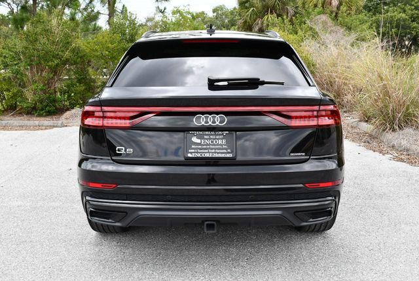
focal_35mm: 36
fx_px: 419
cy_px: 140
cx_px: 210
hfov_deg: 53.1
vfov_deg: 36.9
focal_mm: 18
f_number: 6.3
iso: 200
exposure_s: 1/250
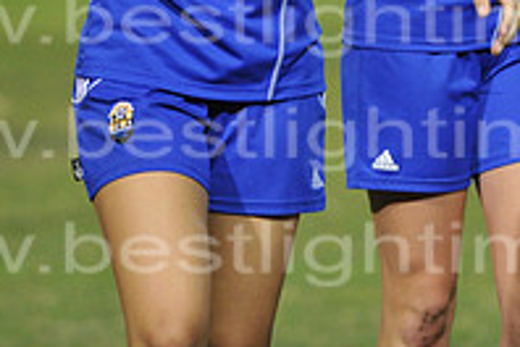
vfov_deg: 1.6
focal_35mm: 880
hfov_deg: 2.3
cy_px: -147
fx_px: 12710
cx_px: 407
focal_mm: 300
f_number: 3.2
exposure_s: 1/400
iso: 5000
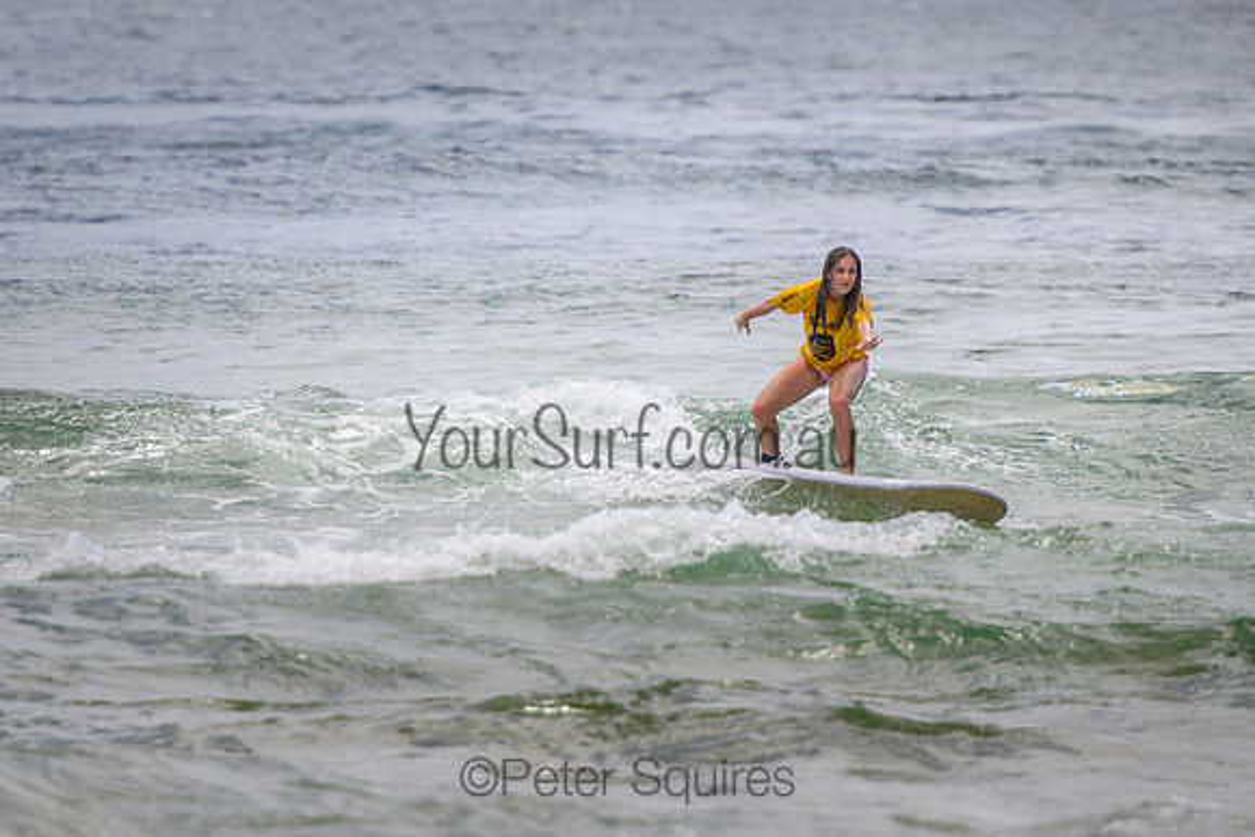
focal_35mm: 550
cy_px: 440
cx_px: 392
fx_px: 19173
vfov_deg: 2.5
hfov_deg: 3.7
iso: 200
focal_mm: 400
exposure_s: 1/2000
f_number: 5.6
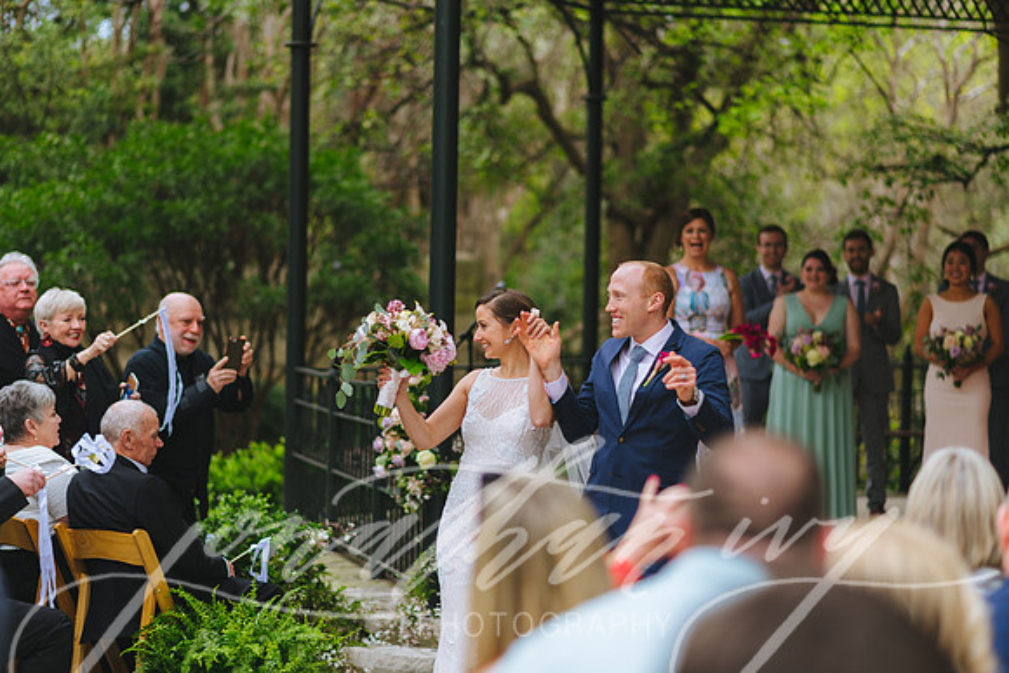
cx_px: 504
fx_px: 2383
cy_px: 336
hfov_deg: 23.9
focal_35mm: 85
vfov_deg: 16.1
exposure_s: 1/500
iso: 80
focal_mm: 85
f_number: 2
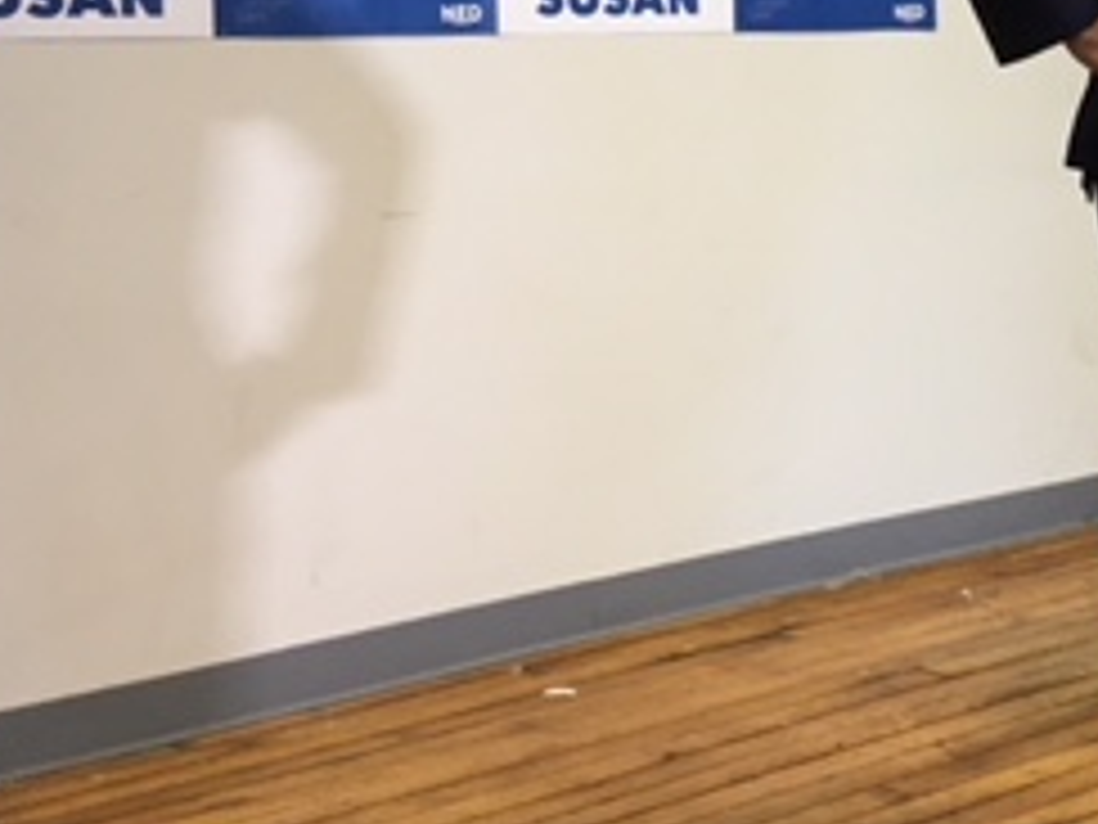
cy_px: 126
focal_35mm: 76
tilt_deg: -3.3
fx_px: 2411
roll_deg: +1.0
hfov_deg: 23.5
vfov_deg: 19.1
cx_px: 1300
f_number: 2.2
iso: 80
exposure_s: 1/30
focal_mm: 4.15
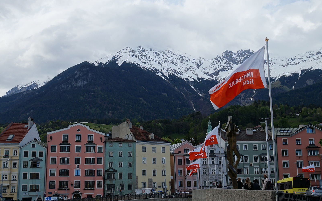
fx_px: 404
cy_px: 102
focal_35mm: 46
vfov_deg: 28.0
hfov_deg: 43.5
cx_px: 161
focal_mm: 30
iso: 100
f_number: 7.1
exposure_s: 1/200
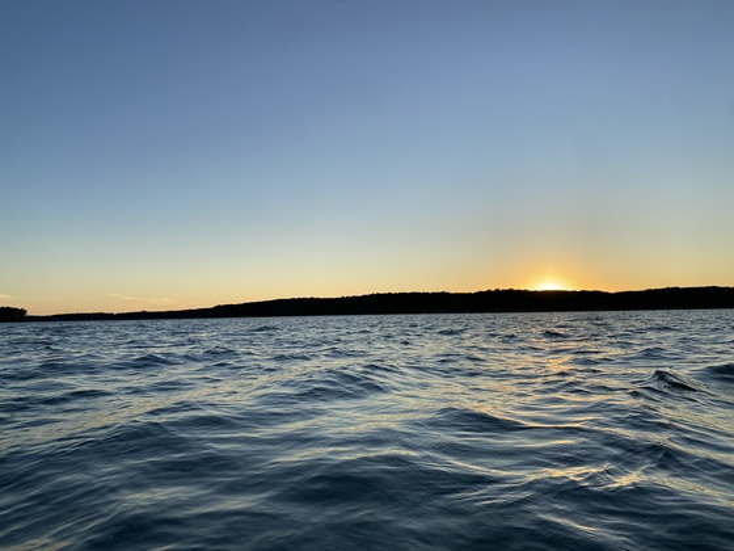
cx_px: 367
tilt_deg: +5.9
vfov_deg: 53.1
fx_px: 551
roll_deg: +0.9
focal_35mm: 26
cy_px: 276
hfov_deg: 67.3
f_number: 1.8
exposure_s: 1/1447
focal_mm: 4.25
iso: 32
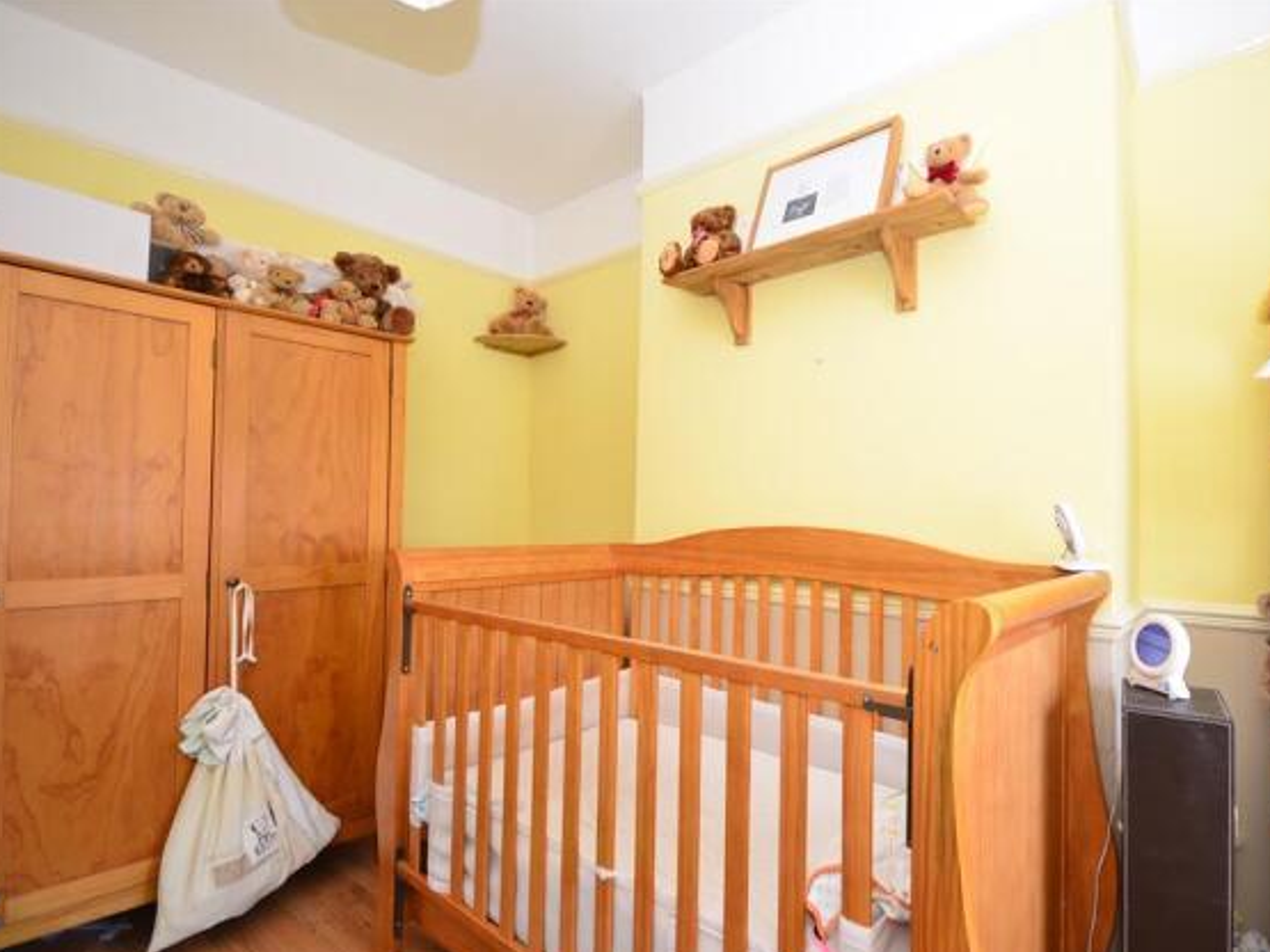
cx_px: 737
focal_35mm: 17
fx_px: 624
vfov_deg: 74.7
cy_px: 492
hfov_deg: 90.3
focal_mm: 10
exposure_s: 1/6
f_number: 4
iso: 100
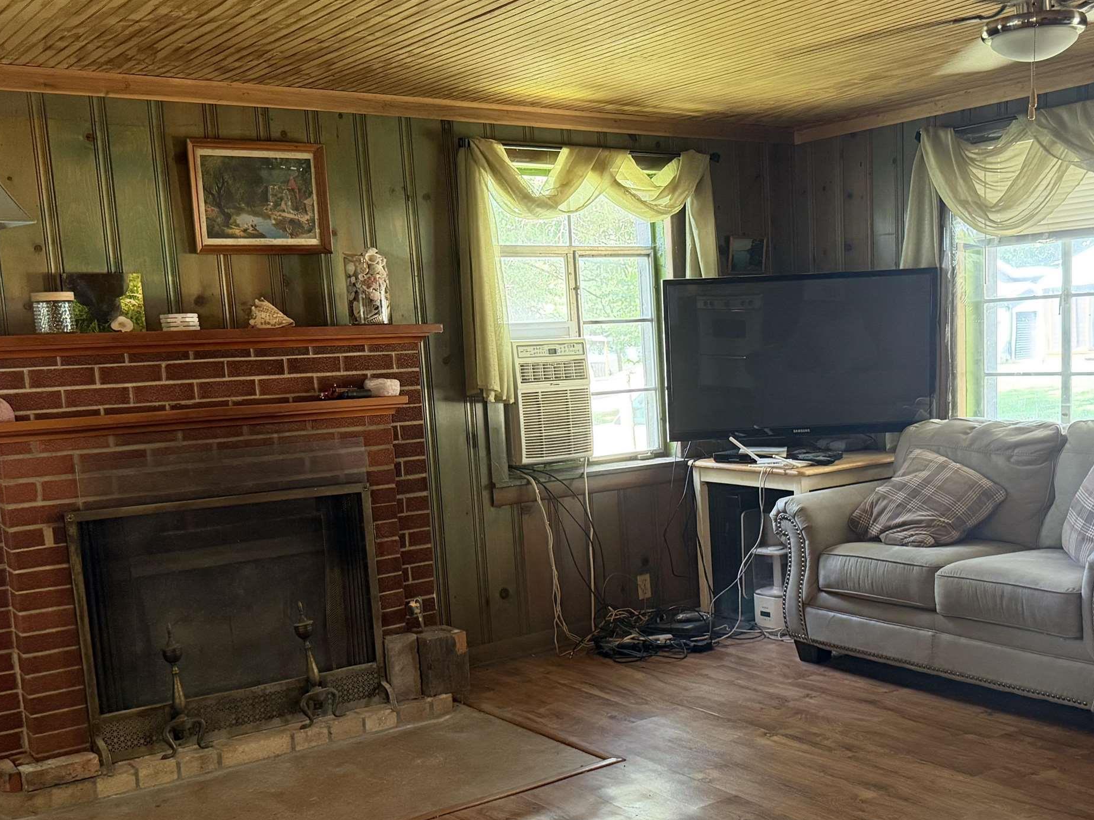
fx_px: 1264
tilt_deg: -8.5
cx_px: 678
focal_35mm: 40
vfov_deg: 35.8
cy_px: 512
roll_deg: +2.2
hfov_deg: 46.4
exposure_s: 1/60
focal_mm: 6.76
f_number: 1.78
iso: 500
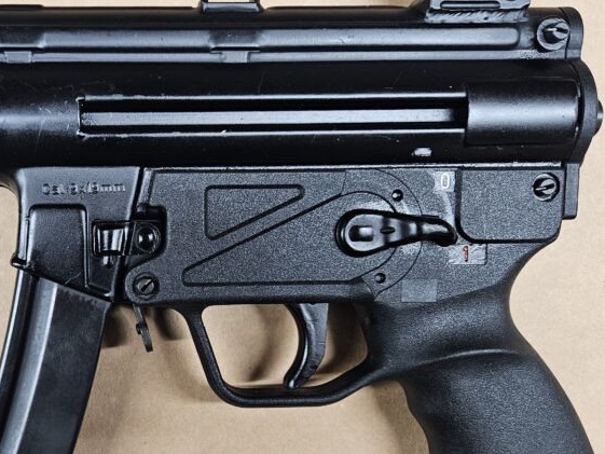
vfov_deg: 34.1
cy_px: 293
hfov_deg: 43.3
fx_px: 734
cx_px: 149
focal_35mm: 42
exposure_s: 1/120
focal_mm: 5.4
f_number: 1.8
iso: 640
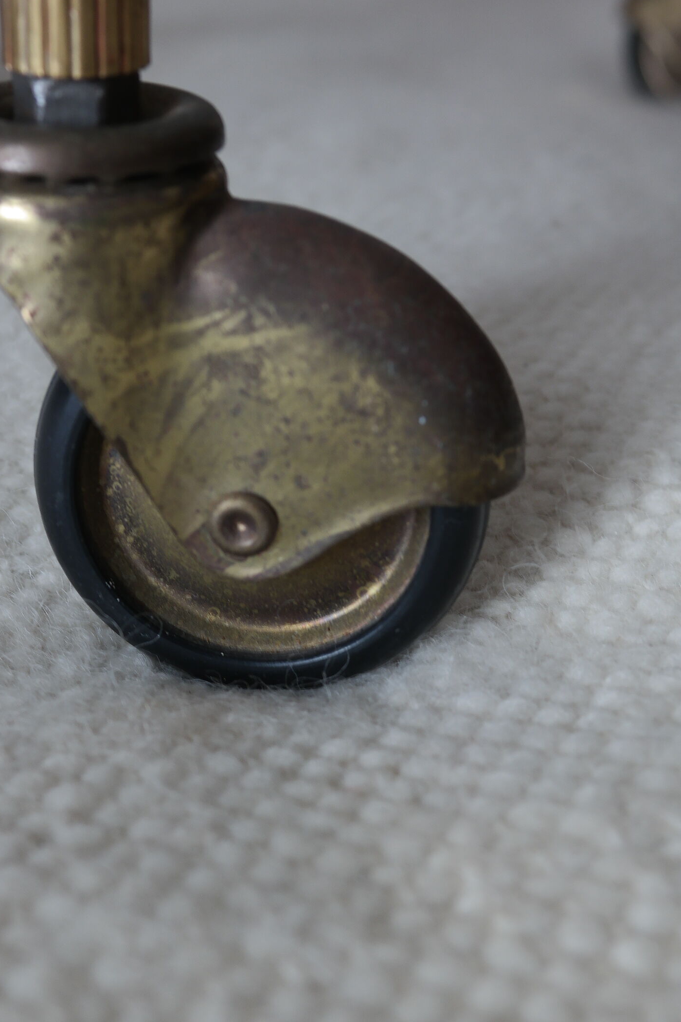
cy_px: 524
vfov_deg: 38.9
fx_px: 1447
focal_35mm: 51
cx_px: 269
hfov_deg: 26.4
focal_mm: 24
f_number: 5.6
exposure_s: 1/25
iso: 200
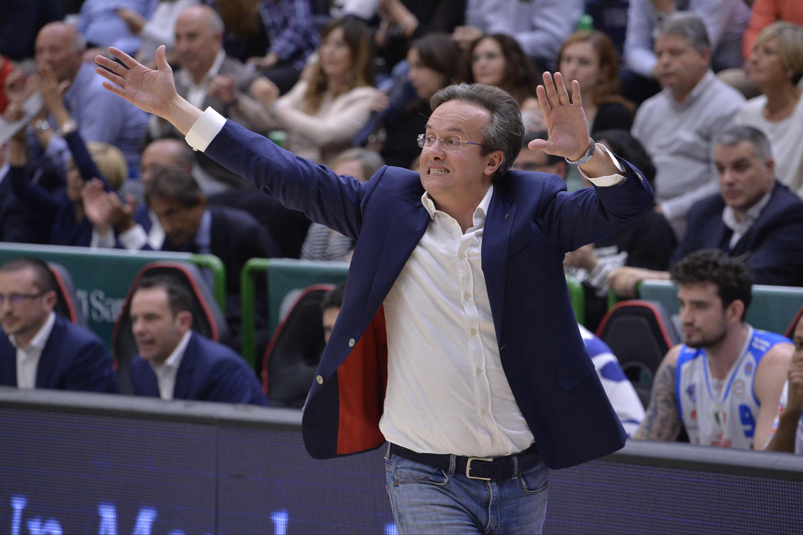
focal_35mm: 185
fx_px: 4126
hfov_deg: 11.1
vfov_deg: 7.4
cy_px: 268
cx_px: 402
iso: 2000
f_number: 4
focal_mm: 185
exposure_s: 1/800
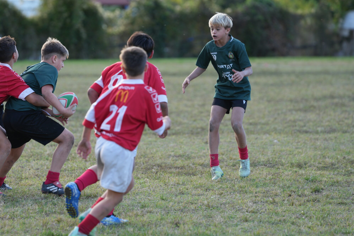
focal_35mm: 257
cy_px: 85
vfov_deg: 5.3
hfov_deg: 8.0
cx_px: 128
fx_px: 2527
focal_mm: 200
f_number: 3.5
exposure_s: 1/320
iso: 250
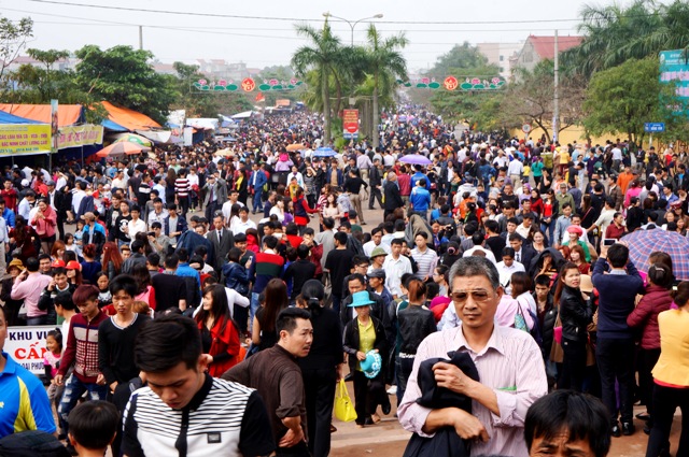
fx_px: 975
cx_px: 344
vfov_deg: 26.4
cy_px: 228
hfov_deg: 38.9
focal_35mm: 51
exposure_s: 1/60
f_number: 16
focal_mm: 34
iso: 200
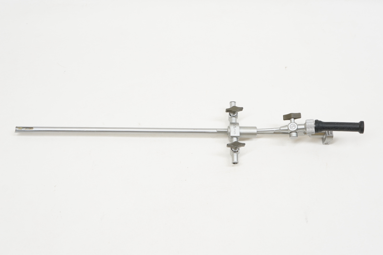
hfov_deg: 45.0
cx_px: 192
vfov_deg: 30.8
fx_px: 462
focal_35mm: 44
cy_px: 128
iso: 400
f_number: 8
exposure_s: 1/30
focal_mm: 29
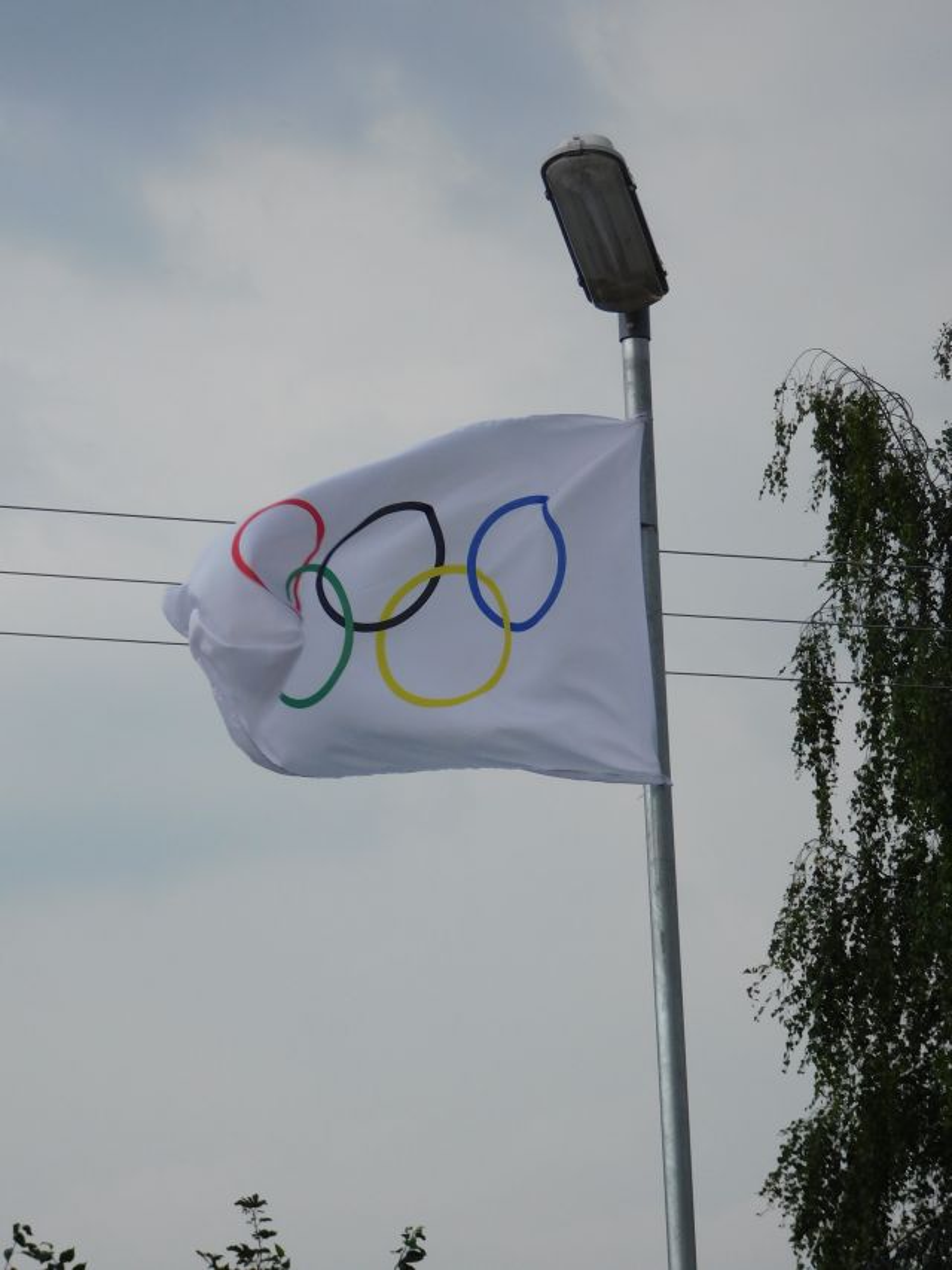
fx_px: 6232
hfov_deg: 8.7
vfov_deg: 11.6
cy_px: 635
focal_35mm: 170
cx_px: 476
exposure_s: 1/320
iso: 125
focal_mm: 30.1
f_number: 5.3
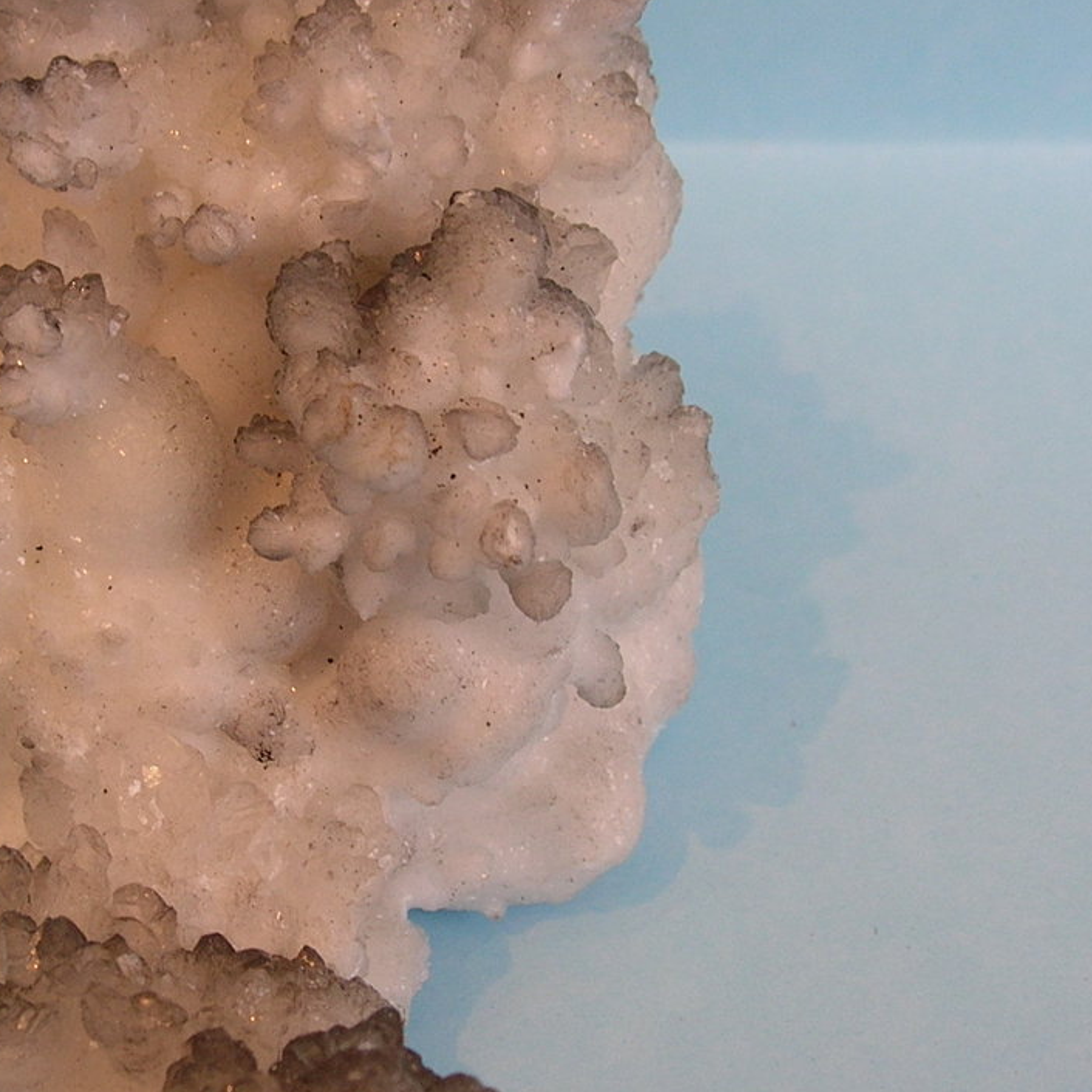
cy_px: 635
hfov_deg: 23.8
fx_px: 2570
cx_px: 323
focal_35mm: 72
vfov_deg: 24.0
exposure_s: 1/15
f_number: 2.7
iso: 50
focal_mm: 6
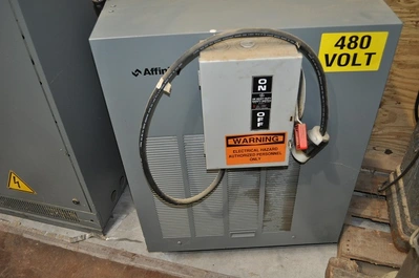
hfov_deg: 57.3
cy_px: 139
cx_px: 210
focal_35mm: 33
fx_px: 384
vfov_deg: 39.9
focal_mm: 22
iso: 800
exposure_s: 1/60
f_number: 4
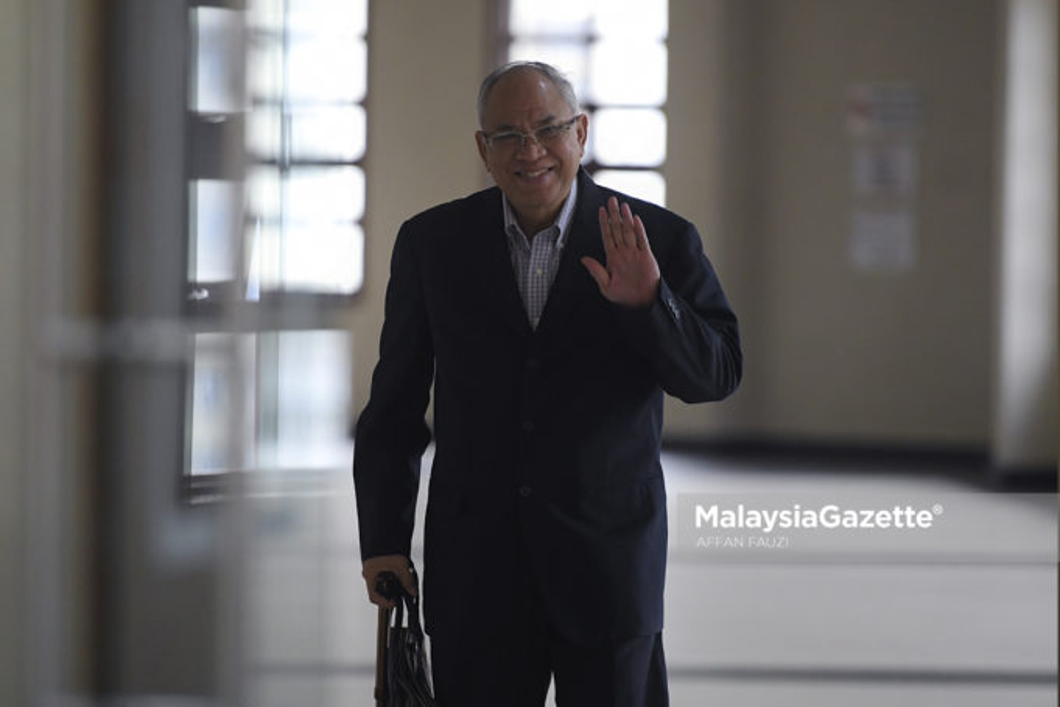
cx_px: 530
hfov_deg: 6.9
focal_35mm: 300
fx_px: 8833
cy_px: 354
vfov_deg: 4.6
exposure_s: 1/160
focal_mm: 200
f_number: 2.8
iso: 1250
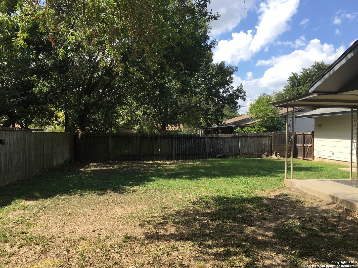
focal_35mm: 29
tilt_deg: +2.2
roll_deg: -0.1
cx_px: 179
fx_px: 300
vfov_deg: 48.2
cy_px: 134
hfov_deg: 61.7
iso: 25
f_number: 2.2
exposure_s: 1/962
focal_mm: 4.15
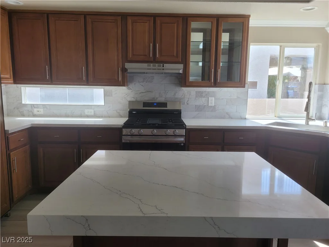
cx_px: 164
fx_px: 247
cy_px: 124
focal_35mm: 26
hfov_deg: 67.3
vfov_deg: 53.1
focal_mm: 5.4
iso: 40
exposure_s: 1/173
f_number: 1.8
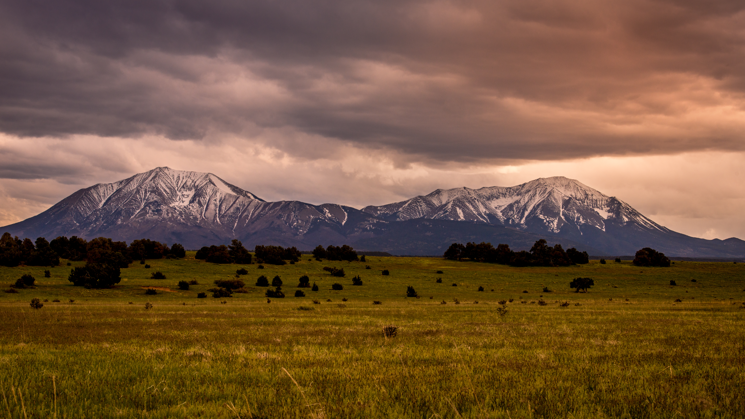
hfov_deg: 28.6
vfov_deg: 16.3
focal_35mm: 74
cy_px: 177
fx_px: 1462
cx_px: 374
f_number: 11
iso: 200
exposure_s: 1/50
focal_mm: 70
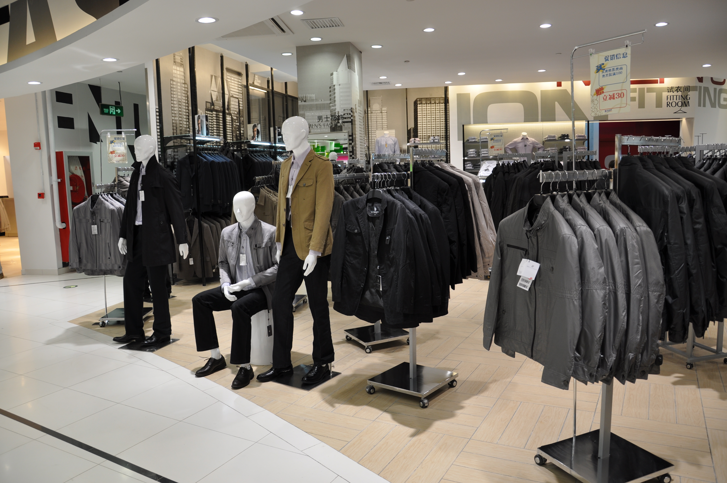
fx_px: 545
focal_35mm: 27
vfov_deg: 47.8
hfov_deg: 67.4
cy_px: 242
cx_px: 364
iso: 200
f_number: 3.5
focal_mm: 18
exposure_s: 1/50
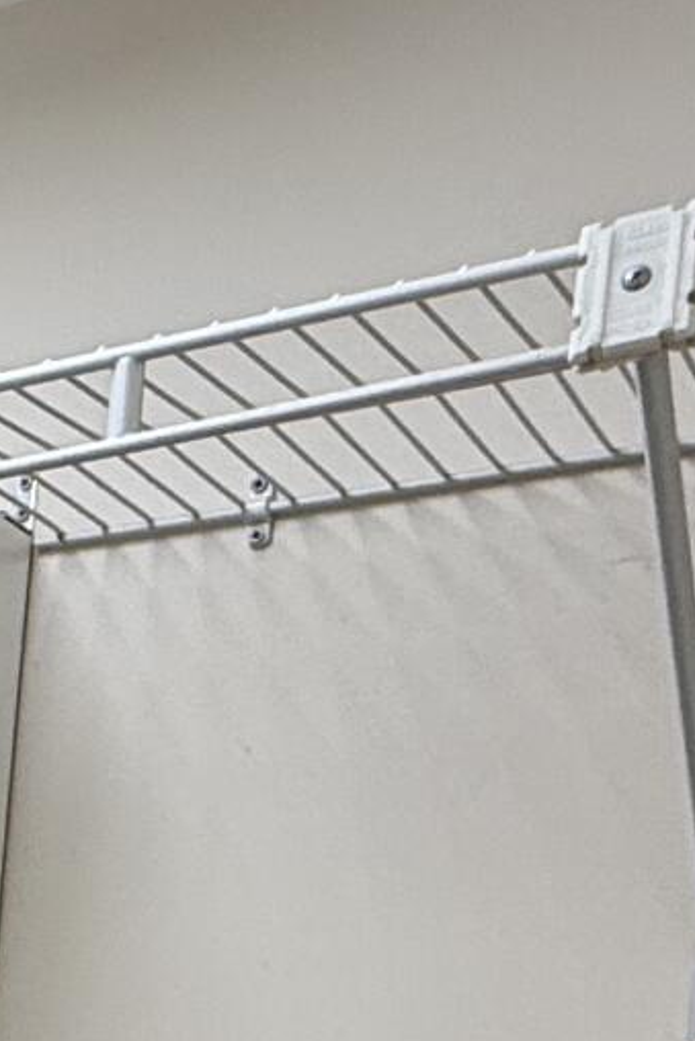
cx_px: -1031
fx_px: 2489
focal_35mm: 86
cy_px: 1598
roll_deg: -3.1
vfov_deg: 20.1
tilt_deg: -4.6
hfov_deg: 12.2
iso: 100
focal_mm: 2.22
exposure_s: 1/120
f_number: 2.2
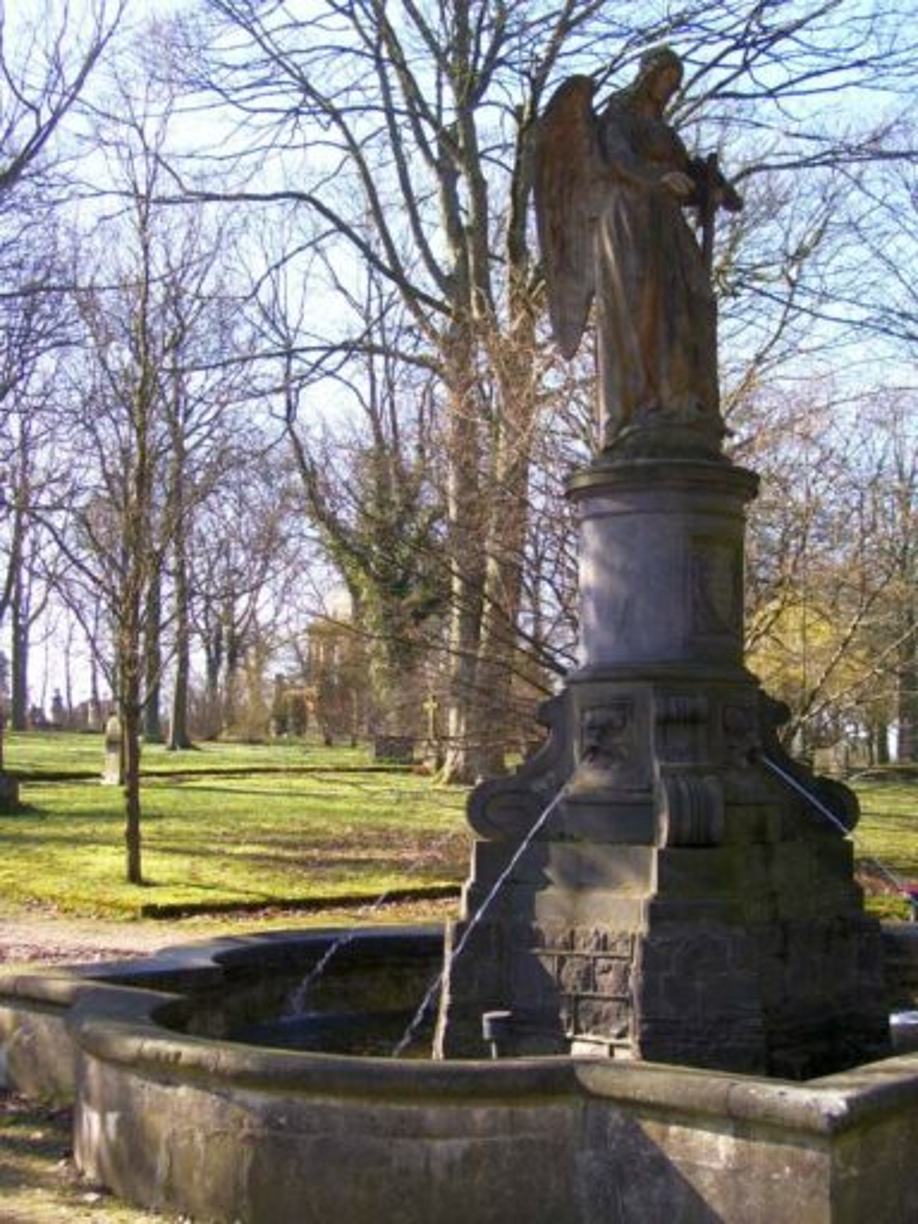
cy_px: 612
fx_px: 1627
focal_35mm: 46
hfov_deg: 31.5
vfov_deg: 41.2
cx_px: 459
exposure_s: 1/250
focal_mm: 7.6
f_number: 3
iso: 80
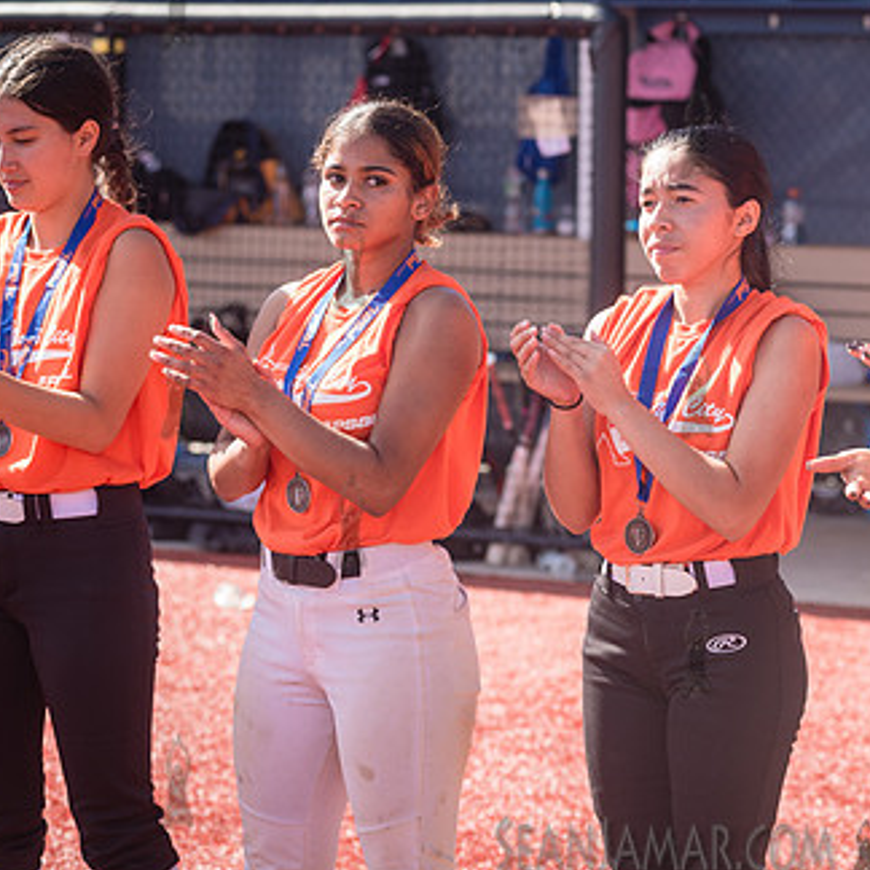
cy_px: 391
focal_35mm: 152
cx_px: 695
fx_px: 4322
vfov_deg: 11.5
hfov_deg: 11.5
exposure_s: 1/800
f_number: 4.5
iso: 400
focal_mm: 100
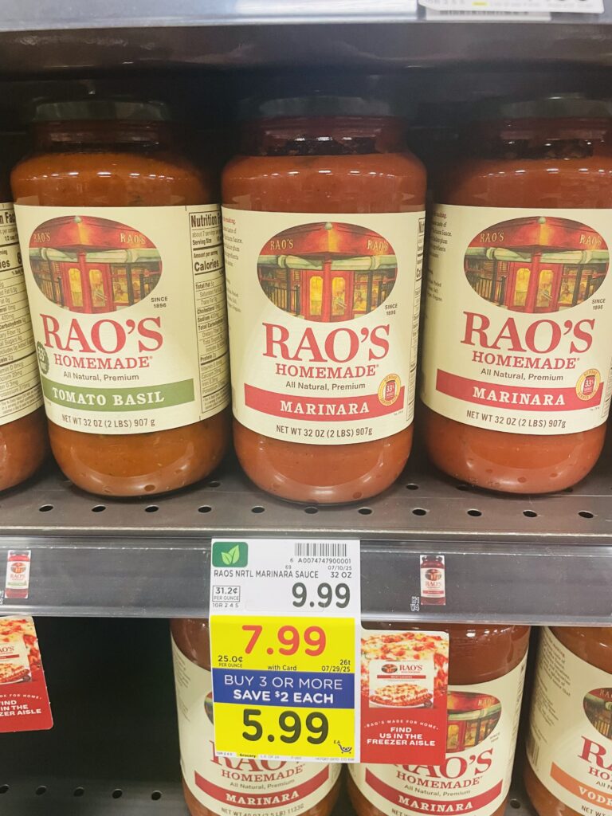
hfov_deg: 53.1
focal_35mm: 26
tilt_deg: -20.9
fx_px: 613
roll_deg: +1.8
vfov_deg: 67.3
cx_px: 306
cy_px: 408
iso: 160
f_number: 1.6
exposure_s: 1/40
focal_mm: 4.2
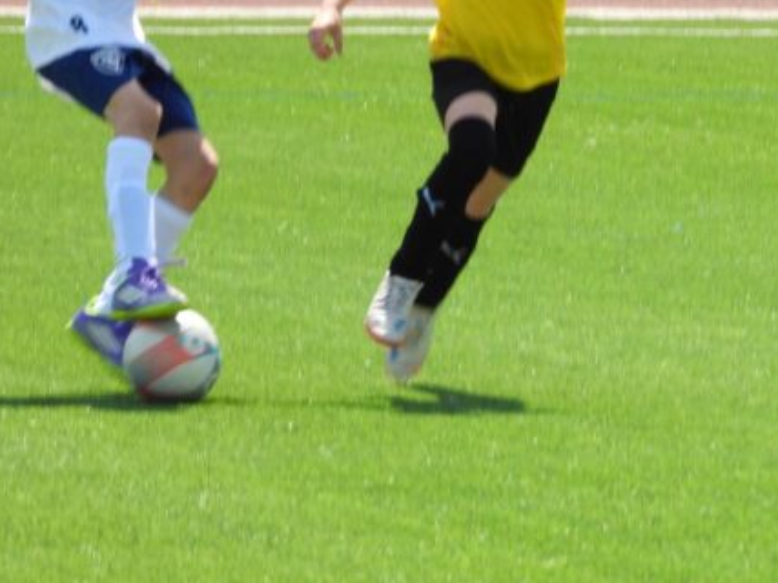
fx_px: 16155
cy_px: 189
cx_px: 654
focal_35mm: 719
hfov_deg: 2.8
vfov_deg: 2.1
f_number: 5
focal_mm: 71.9
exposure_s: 1/320
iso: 100
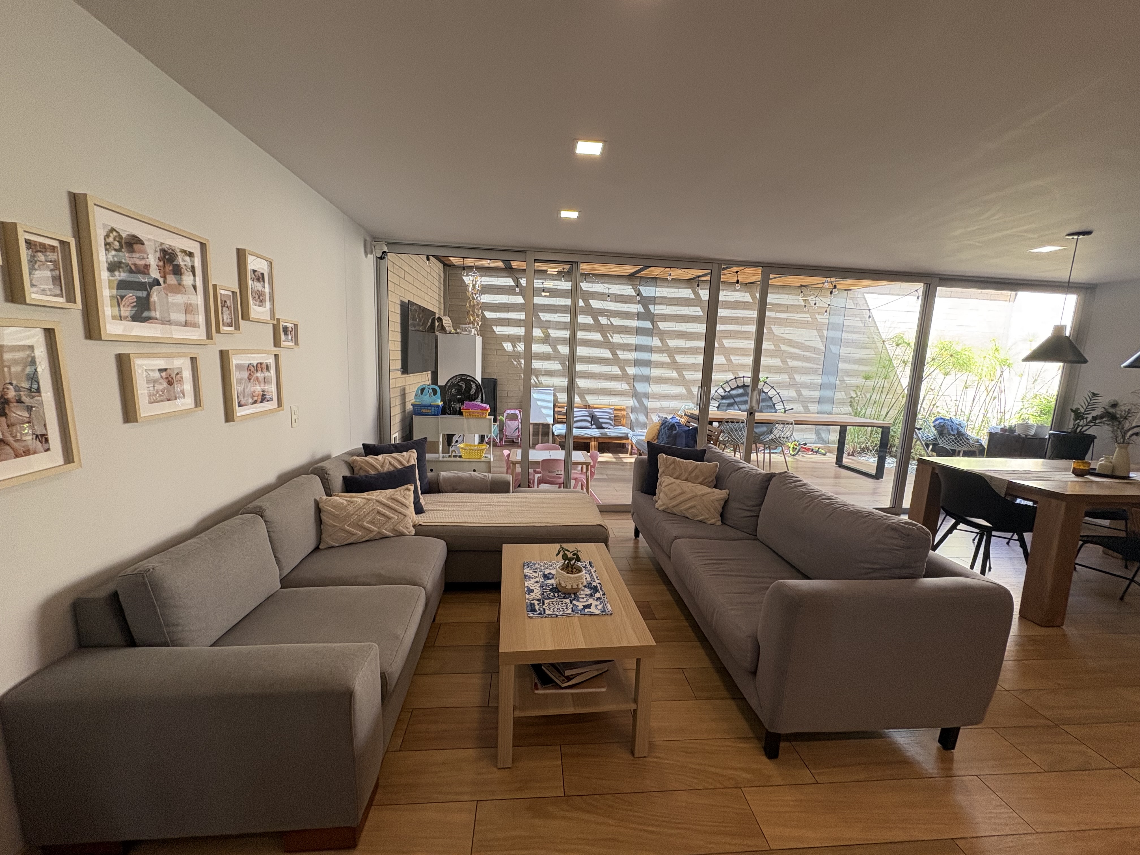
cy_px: 428
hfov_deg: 102.1
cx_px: 570
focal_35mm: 14
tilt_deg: -6.6
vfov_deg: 85.7
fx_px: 461
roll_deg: -2.2
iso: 160
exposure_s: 1/99
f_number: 2.2
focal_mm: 2.22
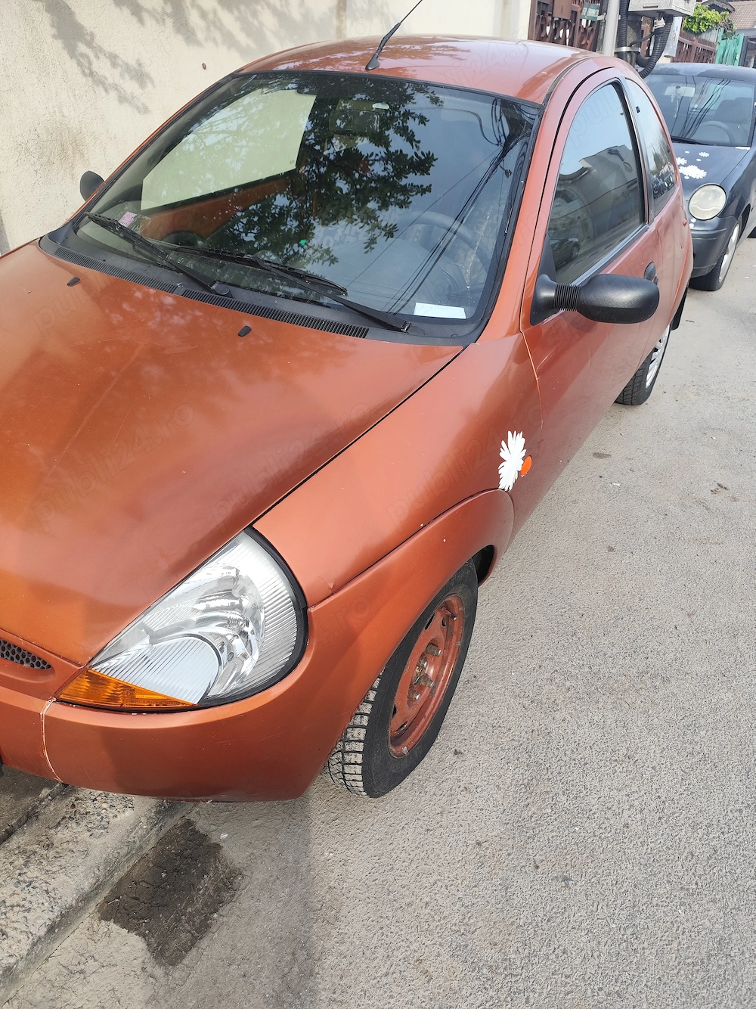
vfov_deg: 73.9
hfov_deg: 58.9
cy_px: 504
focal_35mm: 23
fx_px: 670
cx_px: 378
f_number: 1.65
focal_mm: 6.19
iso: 50
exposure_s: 1/224
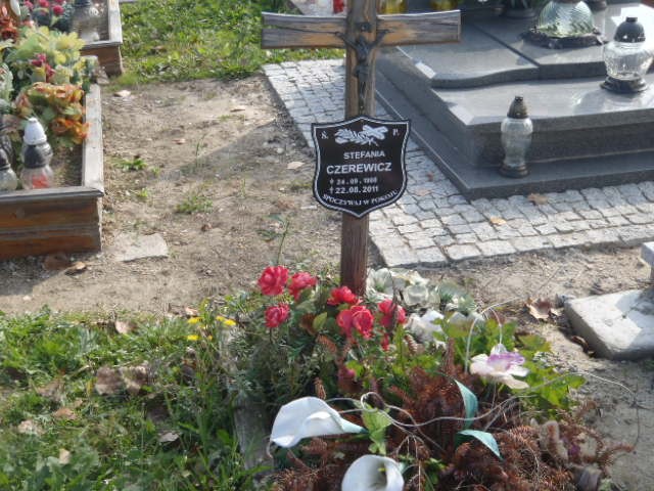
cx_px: 327
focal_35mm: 49
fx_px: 926
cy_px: 246
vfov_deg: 29.7
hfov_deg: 38.9
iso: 64
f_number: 5
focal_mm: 8.89
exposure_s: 1/160
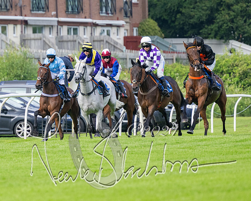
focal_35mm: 546
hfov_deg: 3.5
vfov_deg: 2.8
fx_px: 4054
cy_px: 79
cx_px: 80
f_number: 4
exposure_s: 1/2500
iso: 640
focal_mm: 250
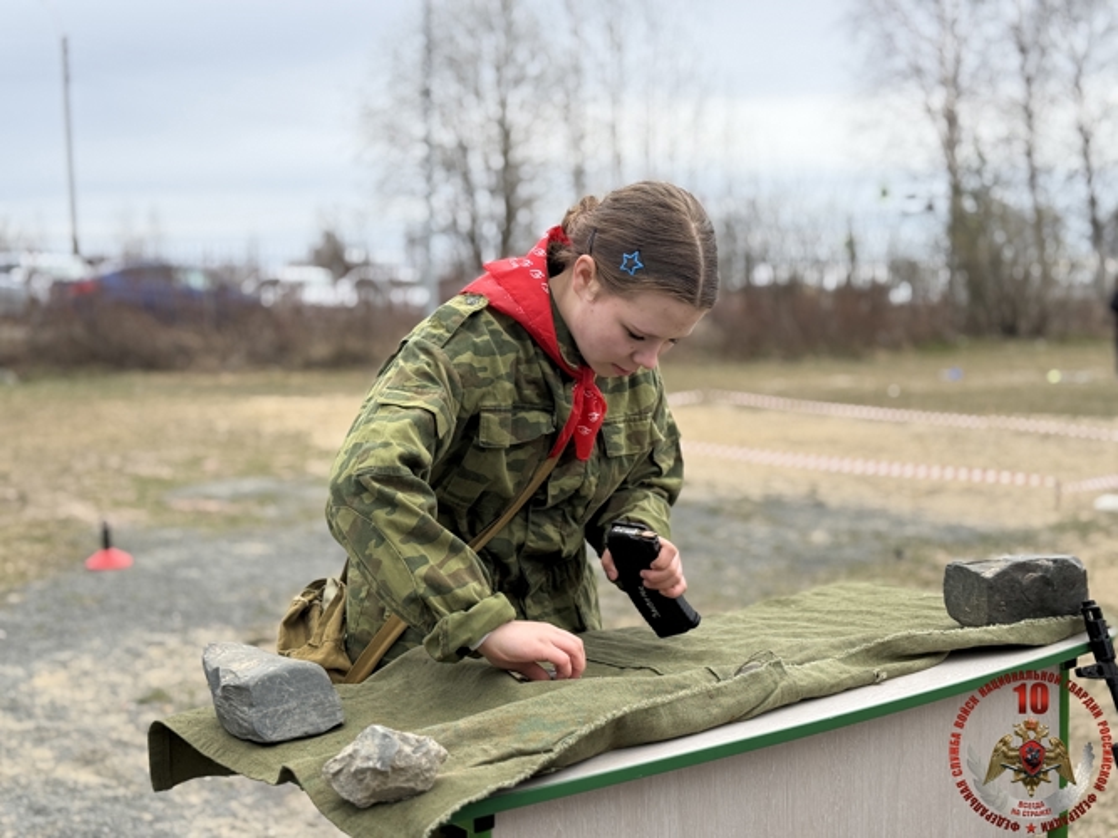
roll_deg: +1.2
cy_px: 419
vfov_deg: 30.3
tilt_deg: -3.1
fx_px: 1550
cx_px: 559
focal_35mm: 48
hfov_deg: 39.7
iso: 80
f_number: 1.78
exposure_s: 1/1403
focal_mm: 6.76
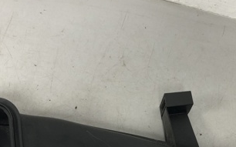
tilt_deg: -75.0
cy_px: 140
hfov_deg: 33.0
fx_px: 399
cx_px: 130
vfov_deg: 20.4
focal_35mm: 62
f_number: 1.8
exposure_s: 1/20
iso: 40
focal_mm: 4
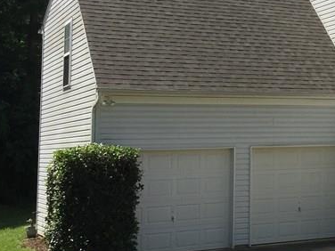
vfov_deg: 18.6
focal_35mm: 79
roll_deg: +0.0
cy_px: 76
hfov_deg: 22.5
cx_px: 415
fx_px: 765
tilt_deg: +6.2
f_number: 2.2
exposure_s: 1/2198
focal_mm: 4.15
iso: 32
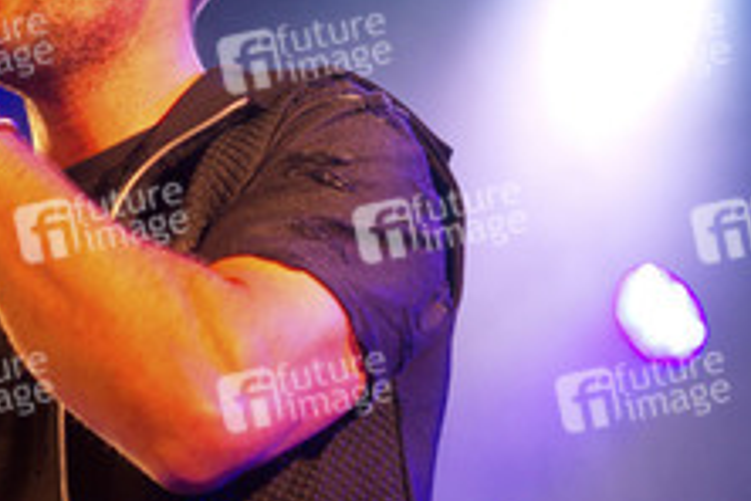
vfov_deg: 9.6
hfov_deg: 14.2
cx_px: 10
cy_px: 139
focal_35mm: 142
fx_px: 2962
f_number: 2.8
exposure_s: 1/320
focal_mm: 70
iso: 3200
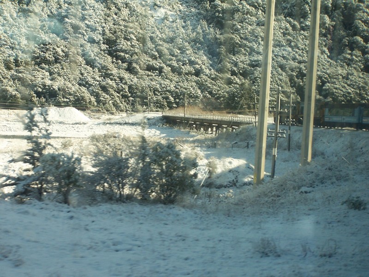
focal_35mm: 94
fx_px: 1002
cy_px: 138
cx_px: 184
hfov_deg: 20.9
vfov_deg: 15.7
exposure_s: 1/250
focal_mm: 15.6
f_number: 3.2
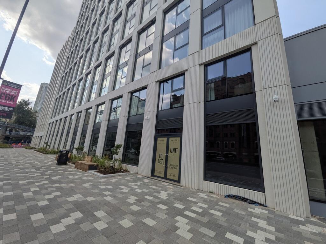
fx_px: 132
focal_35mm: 14
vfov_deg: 85.7
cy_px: 122
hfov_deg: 102.1
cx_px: 163
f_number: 2.2
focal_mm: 1.85
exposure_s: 1/1887
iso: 49
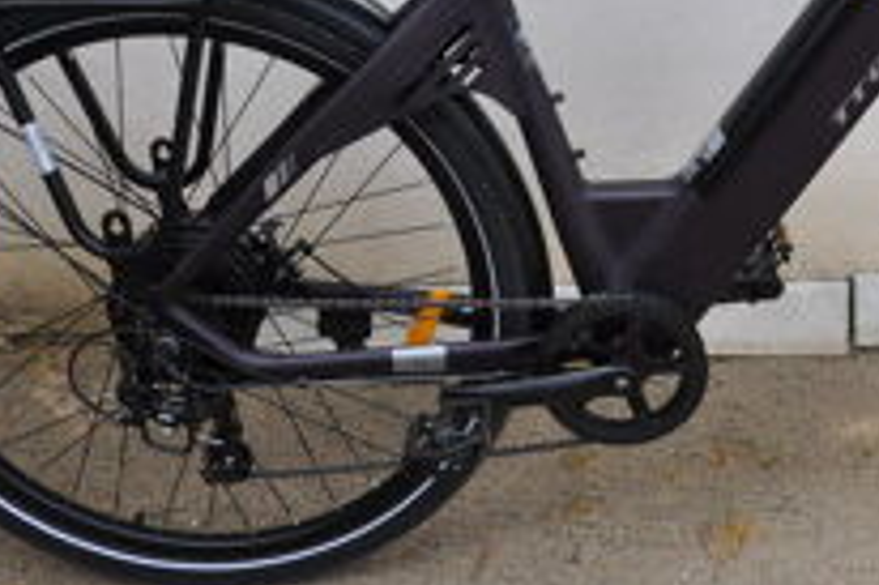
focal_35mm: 56
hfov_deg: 34.5
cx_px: 708
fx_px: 1366
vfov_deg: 23.0
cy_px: -23
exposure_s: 1/200
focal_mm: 16
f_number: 7.1
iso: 200
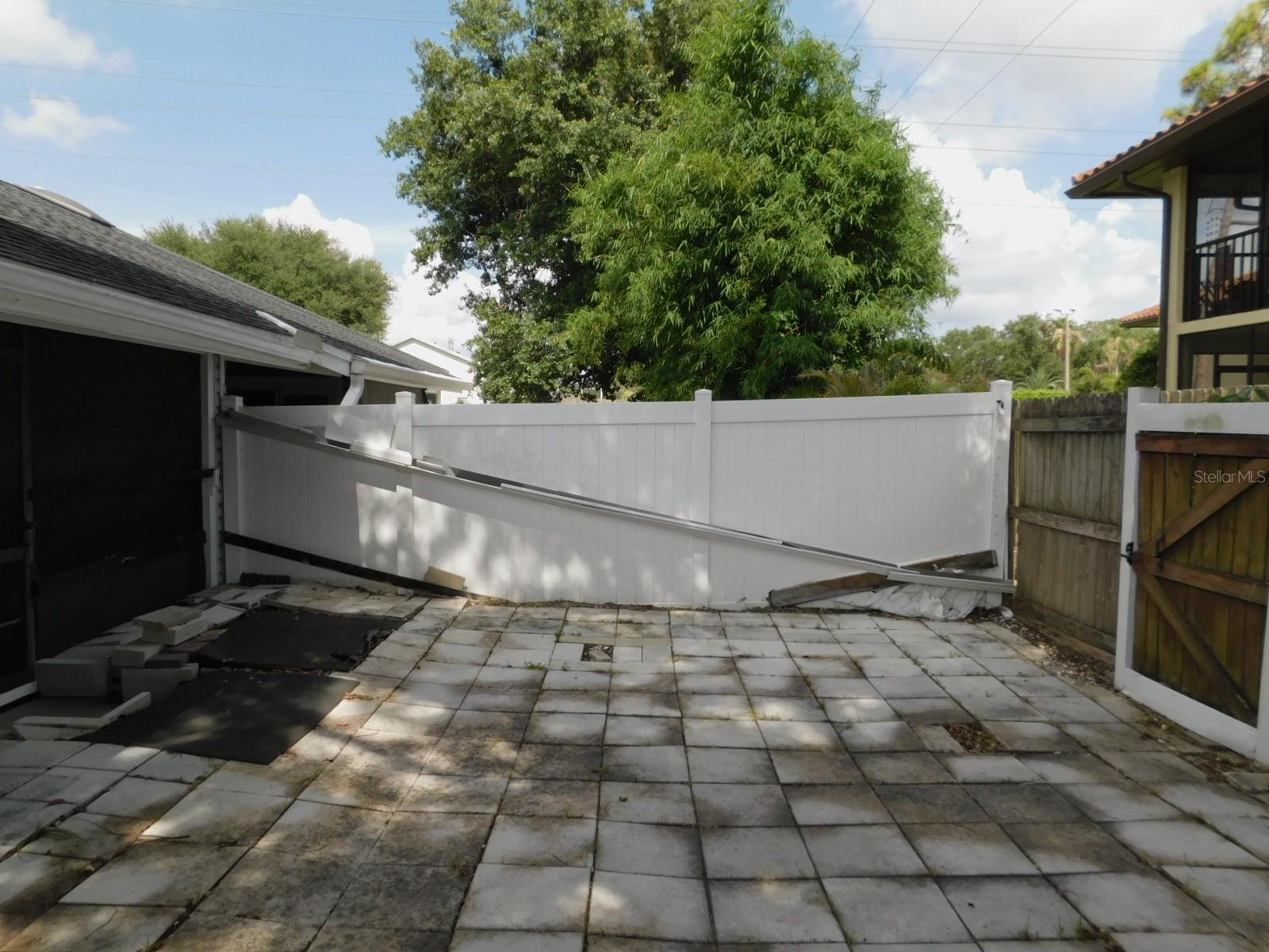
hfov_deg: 71.6
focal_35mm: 24
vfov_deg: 56.8
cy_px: 476
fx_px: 880
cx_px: 634
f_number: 3
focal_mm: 4.1
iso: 125
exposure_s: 1/1000
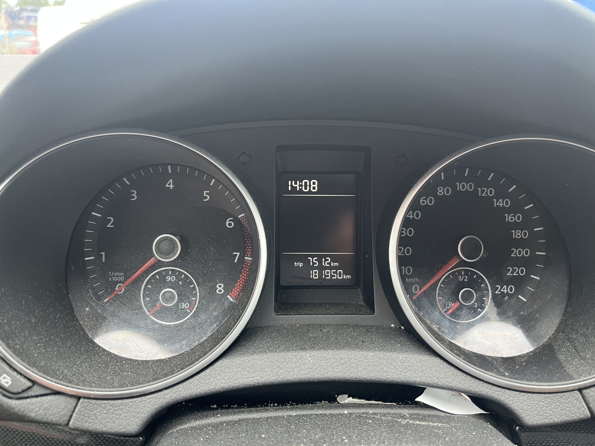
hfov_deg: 67.3
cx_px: 298
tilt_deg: -23.2
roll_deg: -0.4
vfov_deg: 53.1
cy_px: 223
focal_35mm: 26
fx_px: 447
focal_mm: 5.1
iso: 125
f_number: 1.6
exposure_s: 1/76
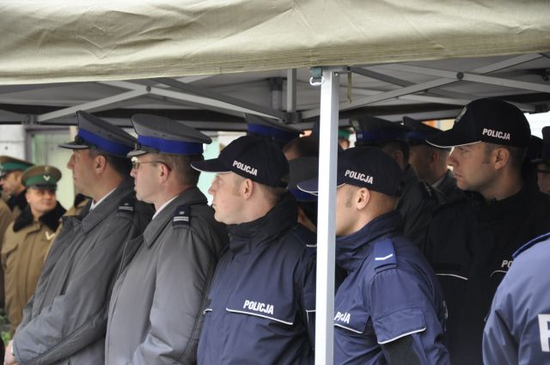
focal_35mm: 105
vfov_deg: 13.0
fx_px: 1602
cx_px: 275
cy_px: 182
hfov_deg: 19.5
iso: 800
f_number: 5.3
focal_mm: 70
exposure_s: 1/50
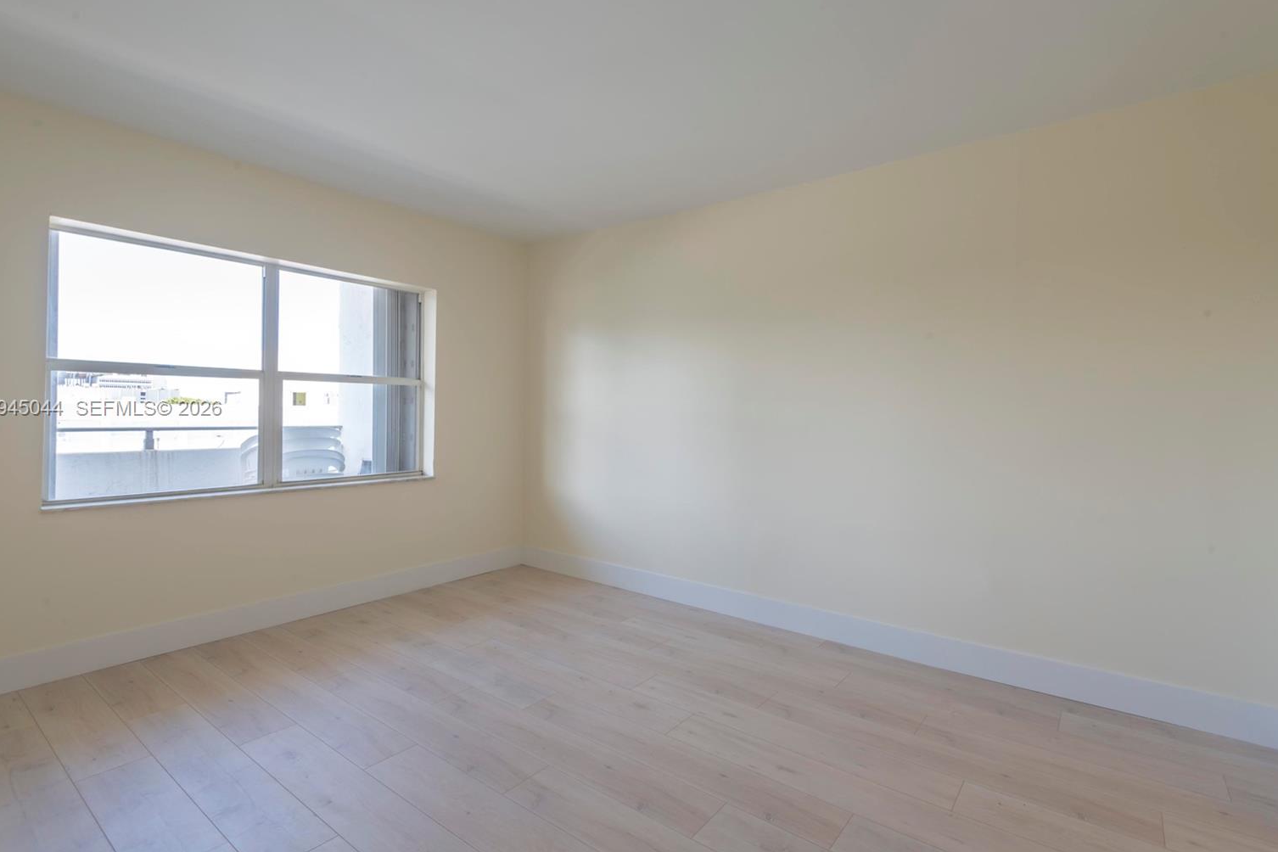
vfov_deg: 70.4
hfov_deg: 93.3
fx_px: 603
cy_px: 409
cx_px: 636
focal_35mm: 17
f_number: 11
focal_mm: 16
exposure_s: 1/6
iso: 50
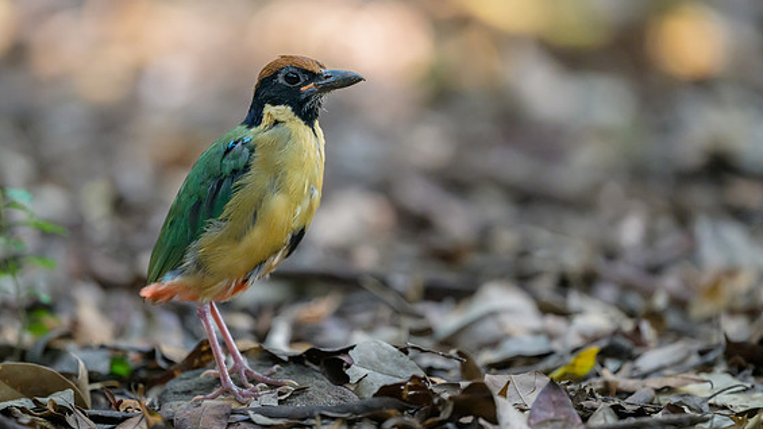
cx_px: 357
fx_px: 9348
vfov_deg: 2.6
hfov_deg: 4.7
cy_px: 229
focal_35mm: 462
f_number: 2.8
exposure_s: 1/250
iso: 5600
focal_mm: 400
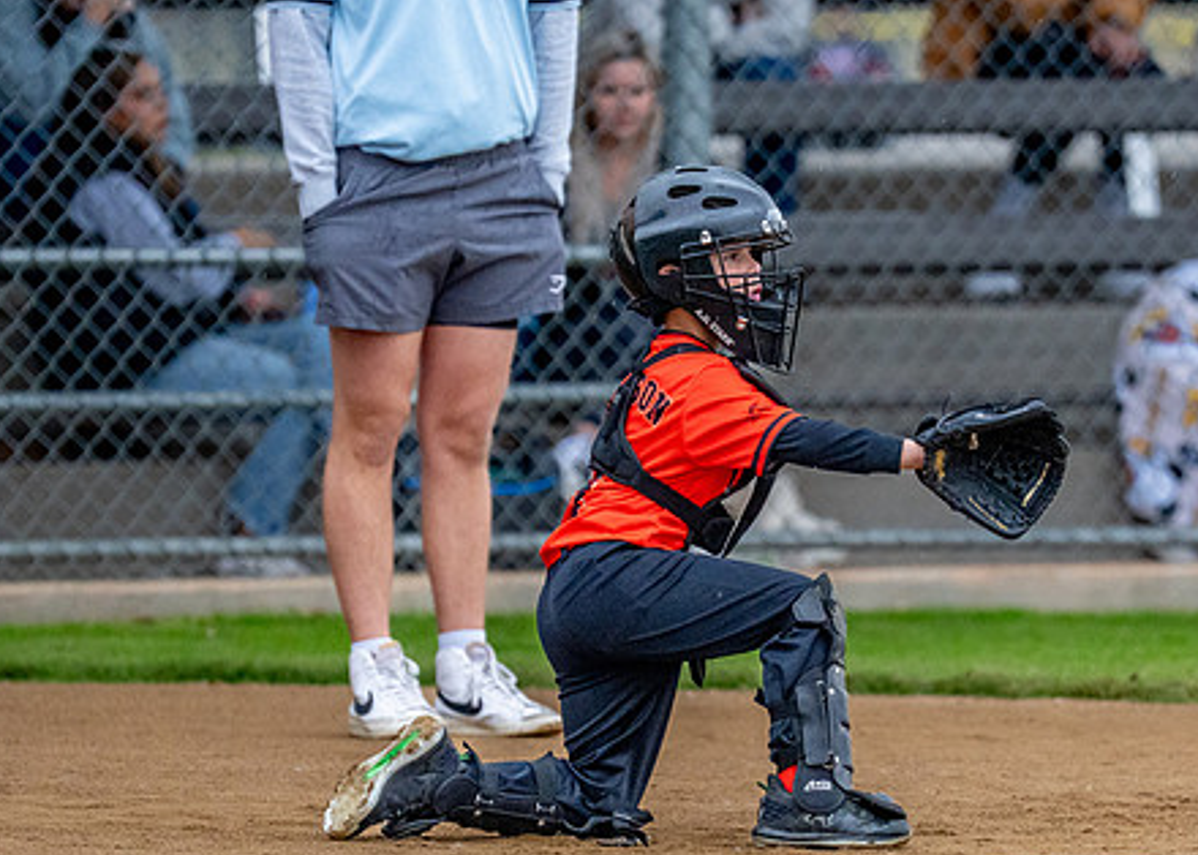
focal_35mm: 416
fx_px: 14150
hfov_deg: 4.8
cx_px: 771
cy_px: 519
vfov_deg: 3.5
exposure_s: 1/1000
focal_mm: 182
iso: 2000
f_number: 2.8
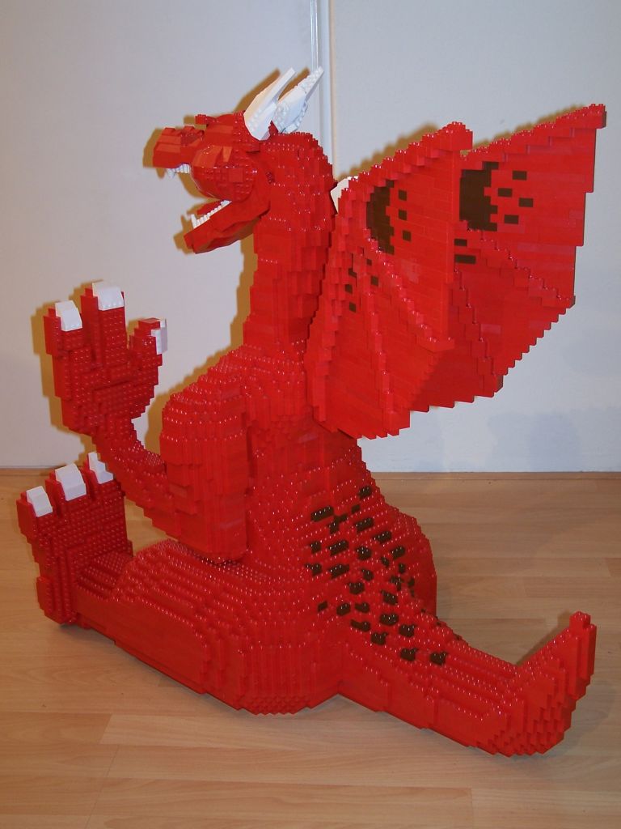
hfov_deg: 28.6
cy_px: 414
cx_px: 310
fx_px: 1220
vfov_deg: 37.5
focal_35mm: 51
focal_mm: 8.5
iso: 80
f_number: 3
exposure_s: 1/2
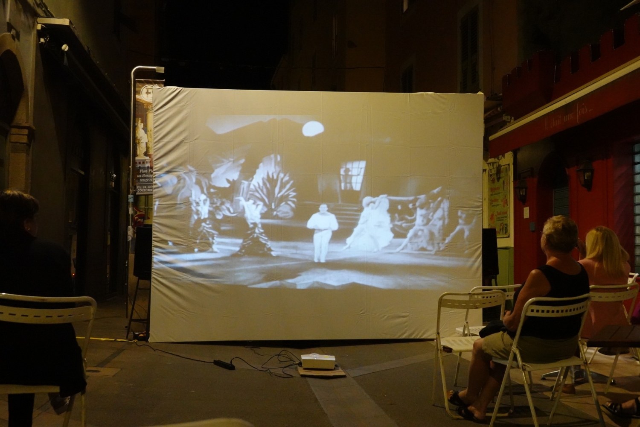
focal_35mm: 43
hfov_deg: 45.4
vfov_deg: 31.2
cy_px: 214
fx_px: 764
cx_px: 320
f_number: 4
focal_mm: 15.9
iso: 3200
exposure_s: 1/60
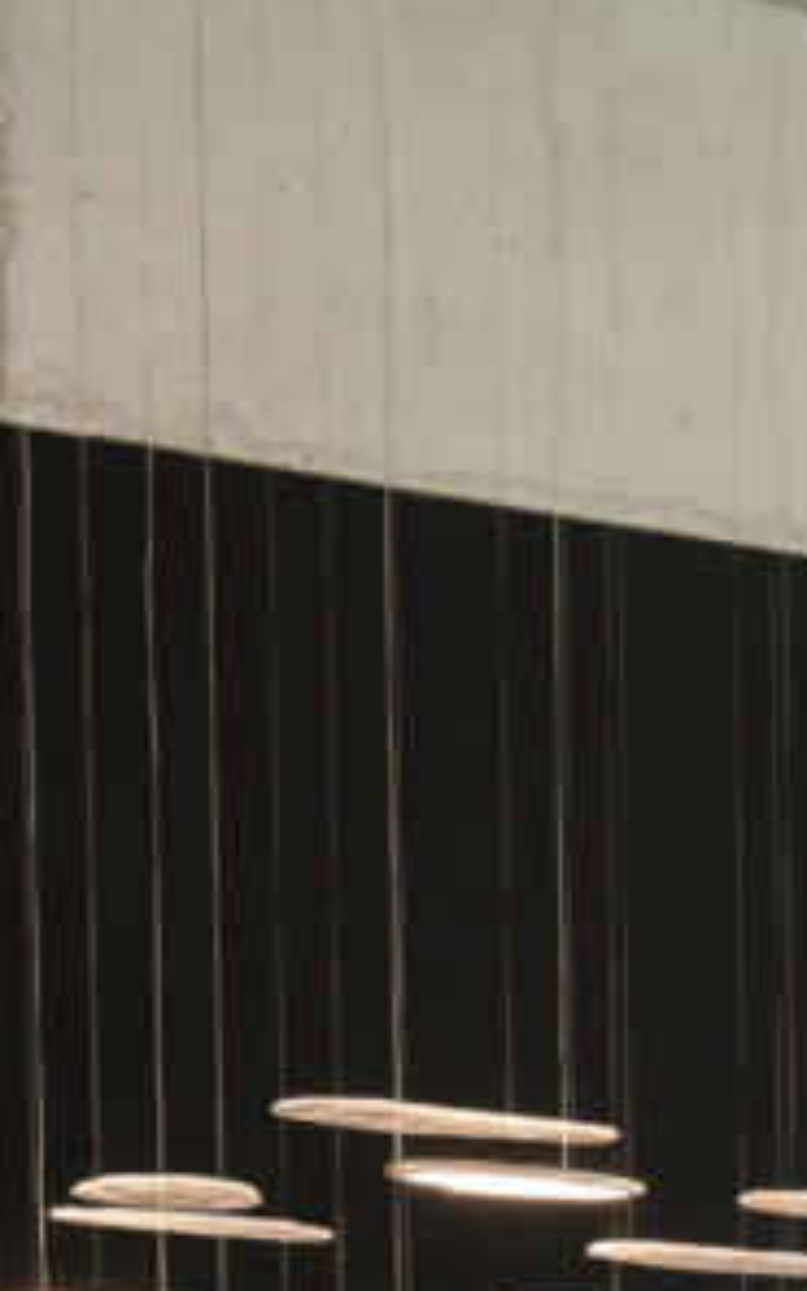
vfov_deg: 12.6
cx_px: 757
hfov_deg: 8.4
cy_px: 2076
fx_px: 5454
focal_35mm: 155
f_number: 4.5
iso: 1000
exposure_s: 1/15
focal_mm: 44
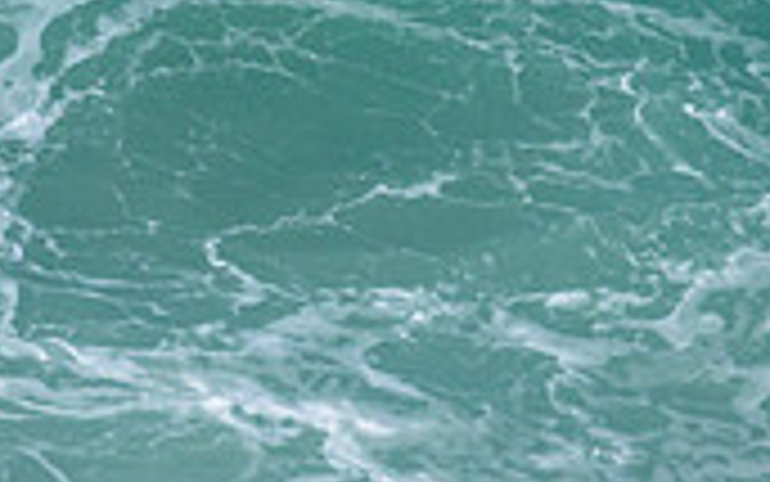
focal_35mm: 3869
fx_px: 81218
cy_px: -327
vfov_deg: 0.3
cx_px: -527
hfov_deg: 0.5
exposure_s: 1/6400
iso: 1400
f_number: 9
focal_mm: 1120
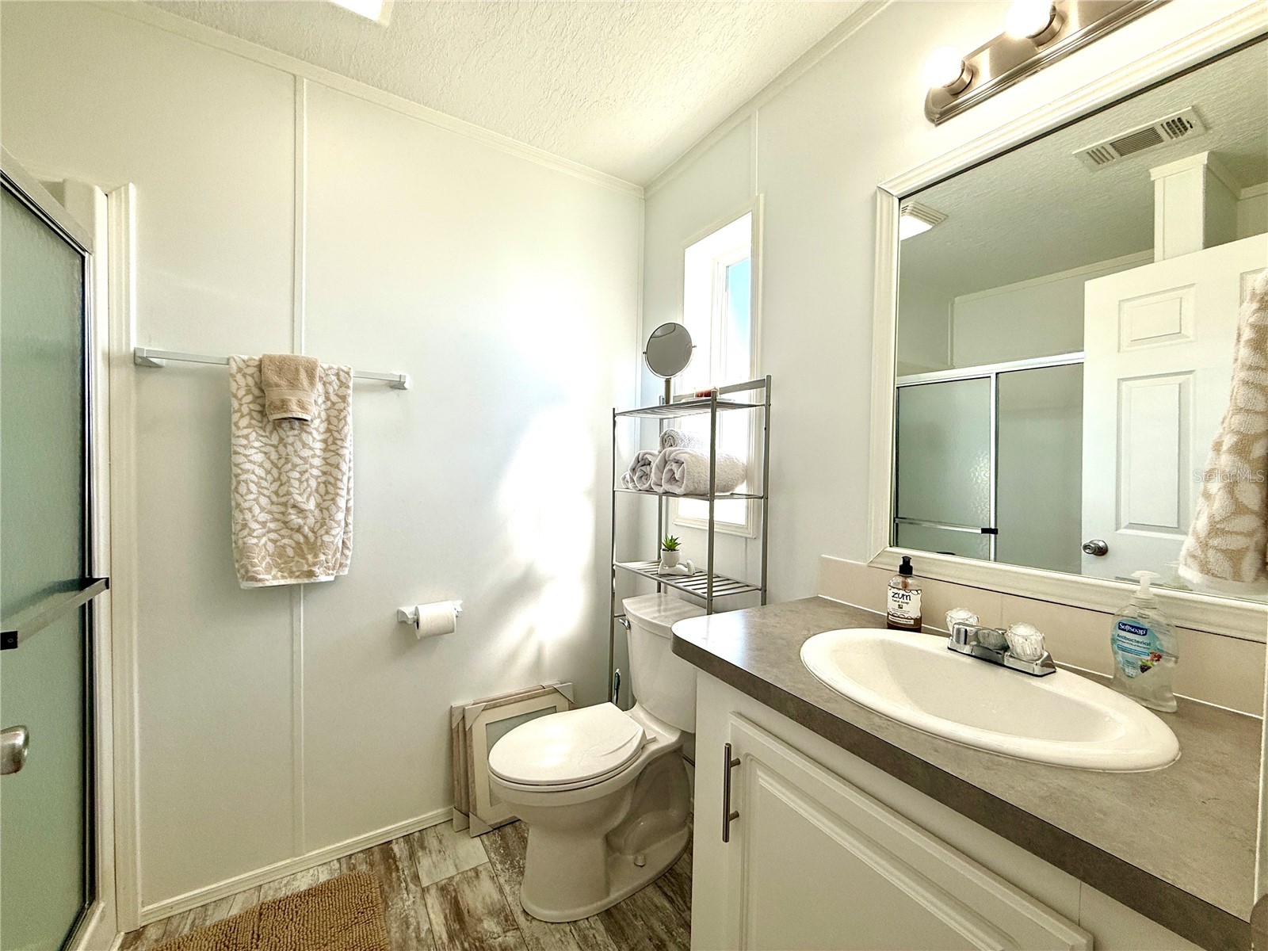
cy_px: 476
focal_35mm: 14
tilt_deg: -0.5
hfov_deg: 102.1
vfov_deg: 85.7
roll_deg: -1.4
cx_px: 634
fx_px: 513
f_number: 2.2
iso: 64
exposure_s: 1/239
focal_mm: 2.22
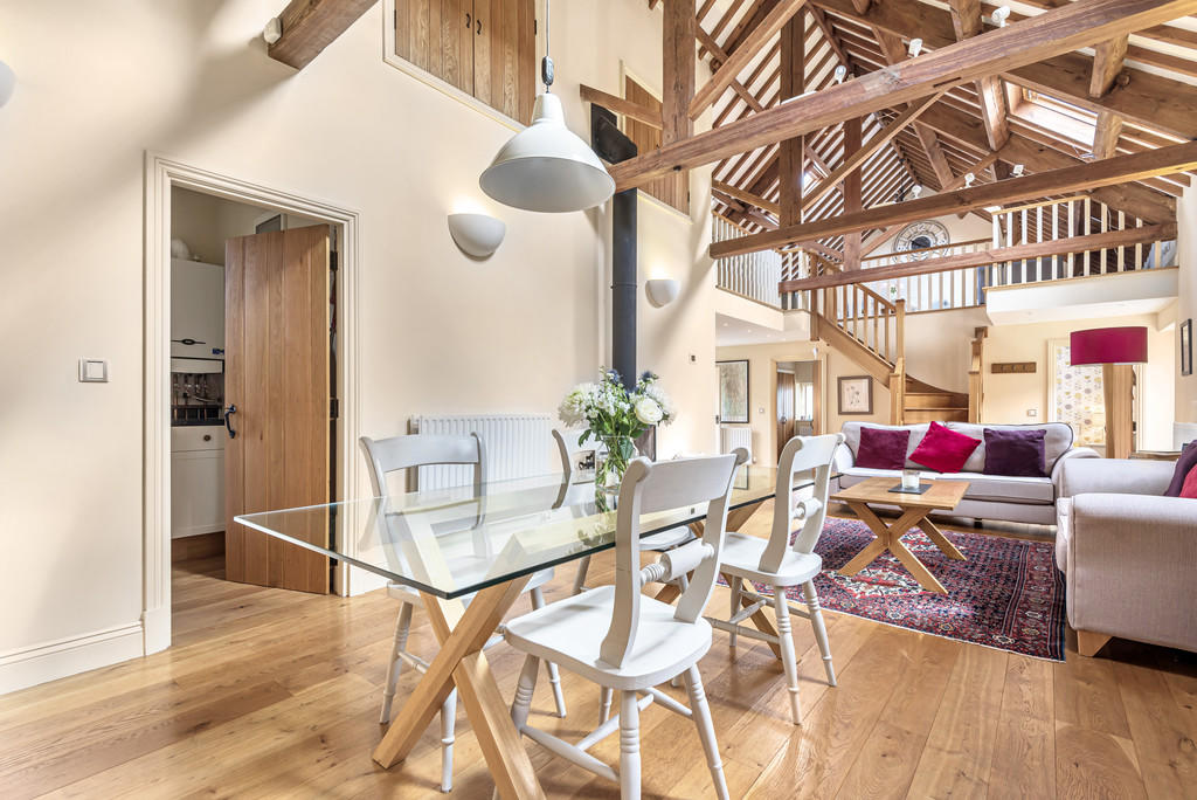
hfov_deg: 96.7
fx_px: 532
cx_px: 598
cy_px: 400
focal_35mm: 16
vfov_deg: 73.8
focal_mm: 16
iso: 250
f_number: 8
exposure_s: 1/13
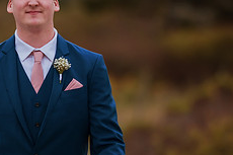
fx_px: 2205
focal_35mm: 341
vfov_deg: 4.0
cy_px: 49
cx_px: 32
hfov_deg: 6.0
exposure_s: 1/3200
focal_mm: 135
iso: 500
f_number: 1.8
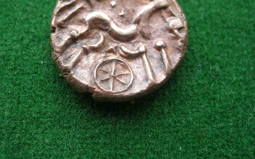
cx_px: 109
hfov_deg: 38.8
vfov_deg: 24.6
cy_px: 42
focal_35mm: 52
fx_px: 361
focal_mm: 7.8
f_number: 2.8
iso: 64
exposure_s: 1/153
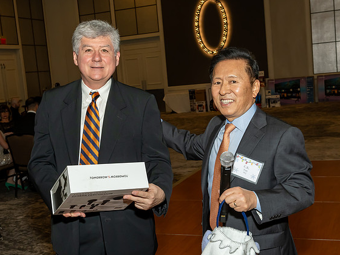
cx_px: 165
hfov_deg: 38.9
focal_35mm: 49
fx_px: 481
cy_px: 132
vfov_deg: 29.7
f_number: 7.1
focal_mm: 26
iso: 1000
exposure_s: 1/250
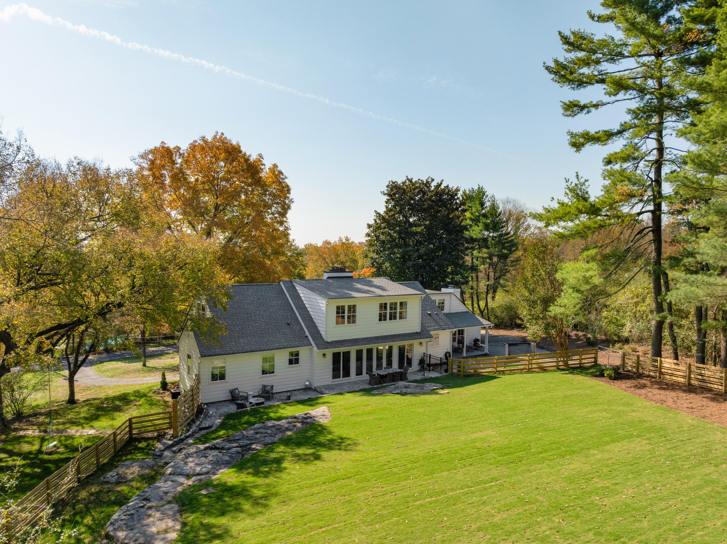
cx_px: 364
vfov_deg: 56.8
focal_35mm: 24
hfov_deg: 71.6
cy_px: 272
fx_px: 504
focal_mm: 12.29
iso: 100
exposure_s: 1/240
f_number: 7.1
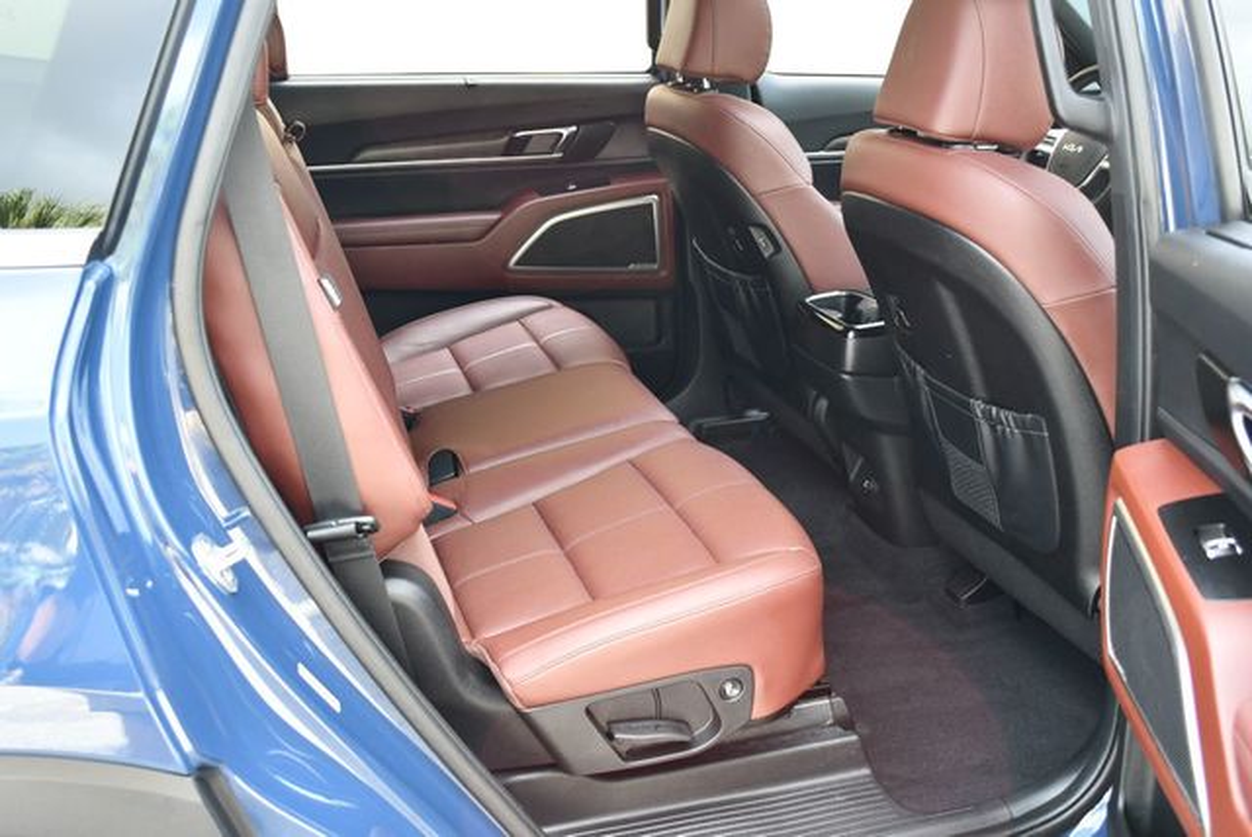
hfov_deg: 53.1
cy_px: 418
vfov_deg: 36.9
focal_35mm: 36
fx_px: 1253
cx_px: 626
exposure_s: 1/250
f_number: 3.5
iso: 720
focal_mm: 18
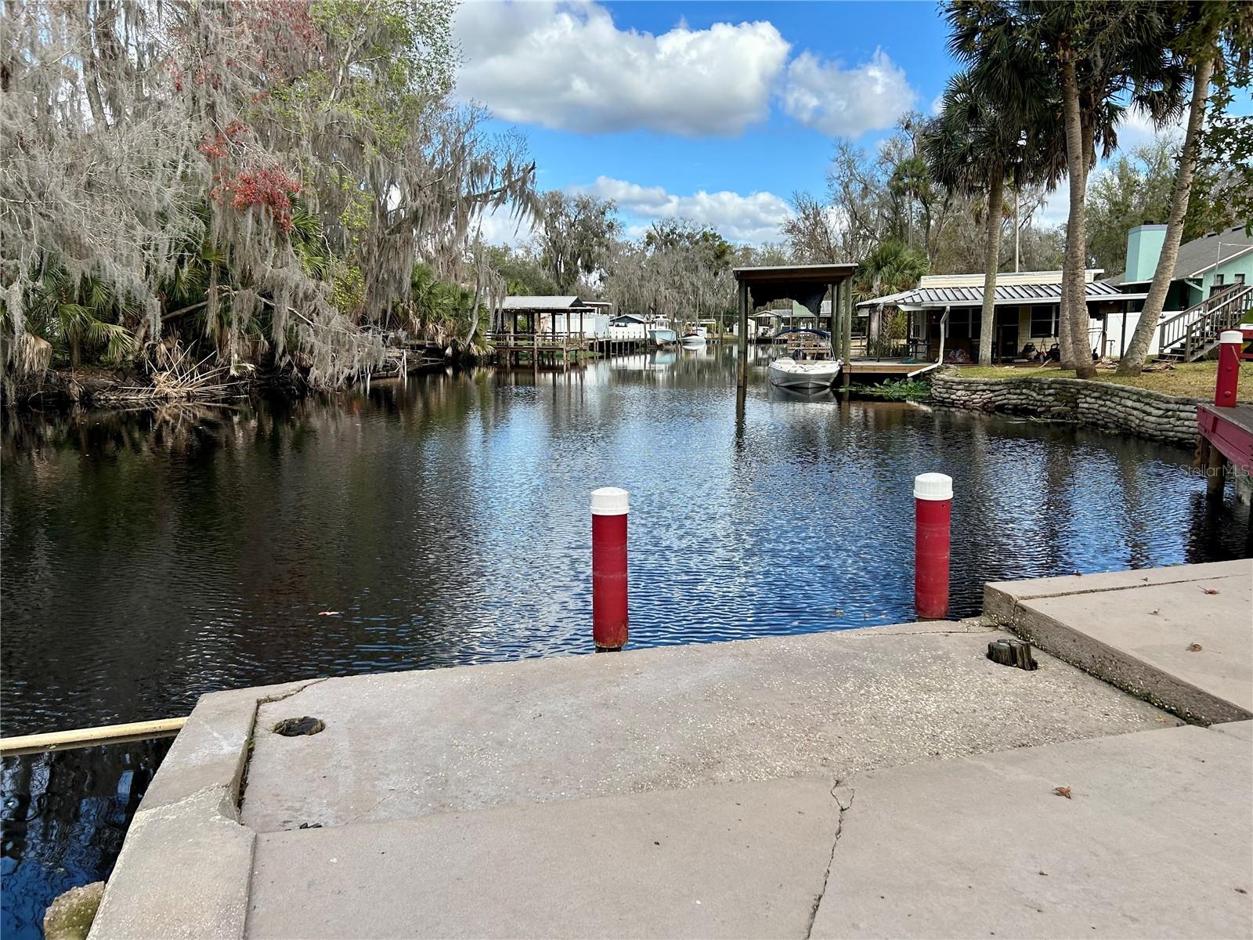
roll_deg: -0.4
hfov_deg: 67.3
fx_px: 941
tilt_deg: -8.2
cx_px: 626
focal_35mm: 26
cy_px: 470
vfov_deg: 53.1
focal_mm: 5.7
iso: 50
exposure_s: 1/1645
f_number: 1.5
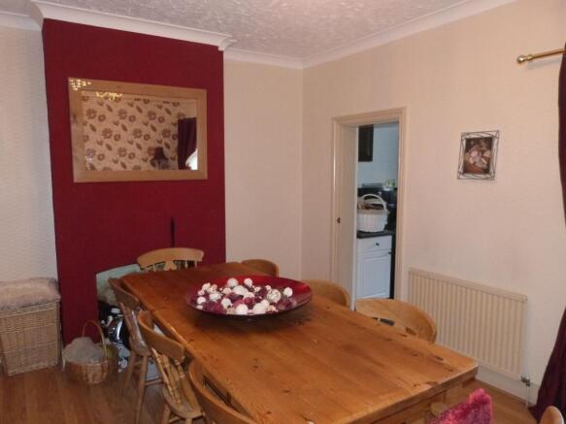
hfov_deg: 69.4
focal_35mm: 25
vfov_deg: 54.9
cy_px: 212
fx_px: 409
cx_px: 283
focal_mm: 4.5
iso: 400
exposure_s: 1/60
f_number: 2.8
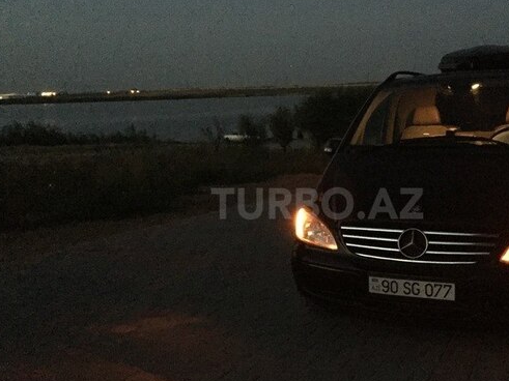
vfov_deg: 36.8
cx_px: 317
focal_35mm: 39
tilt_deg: -12.7
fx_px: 573
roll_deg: +1.4
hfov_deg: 47.5
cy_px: 203
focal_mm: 4.15
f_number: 2.2
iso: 2000
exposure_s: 1/17
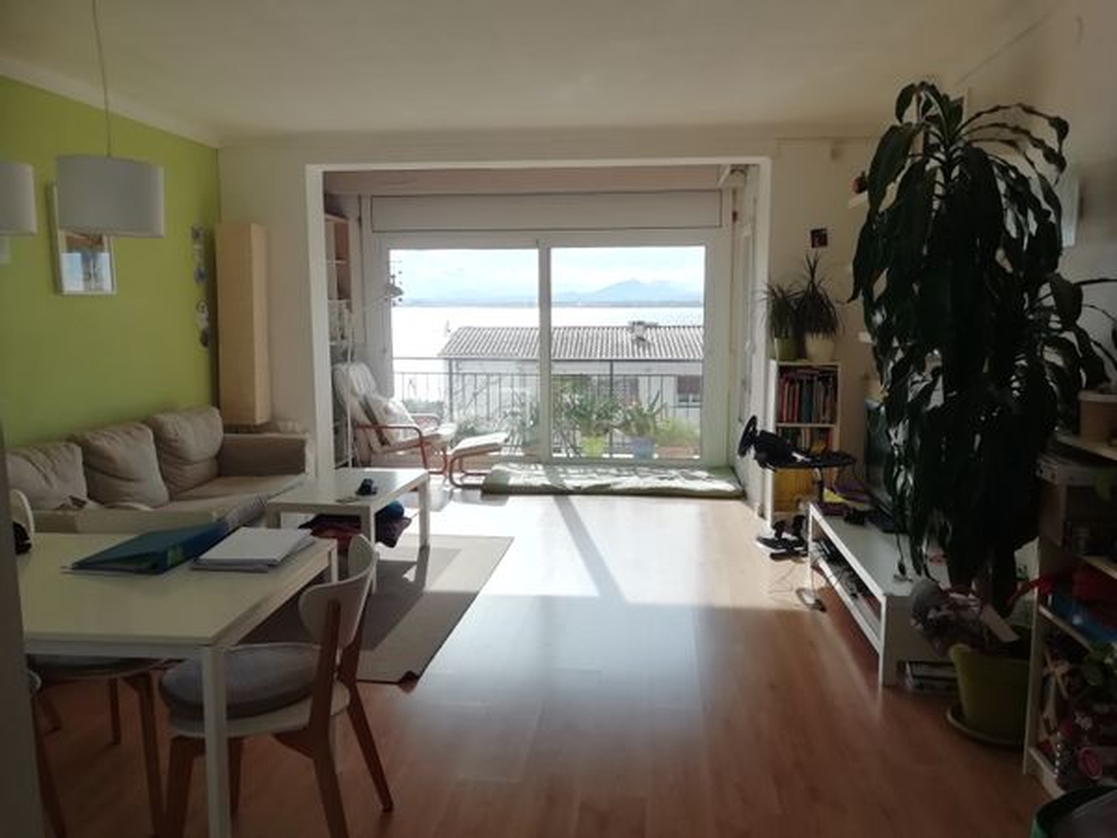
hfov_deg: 67.3
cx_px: 558
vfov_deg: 53.1
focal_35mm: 26
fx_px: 839
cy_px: 419
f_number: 2.2
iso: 50
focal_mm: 3.46
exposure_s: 1/430
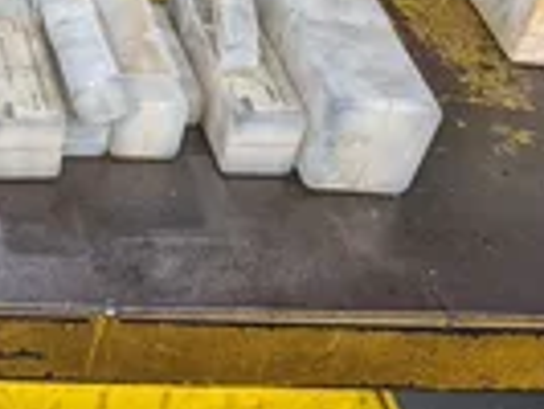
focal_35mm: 72
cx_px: -119
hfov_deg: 24.4
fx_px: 1133
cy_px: 190
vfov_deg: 20.5
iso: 65
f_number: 1.68
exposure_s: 1/120
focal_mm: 6.9
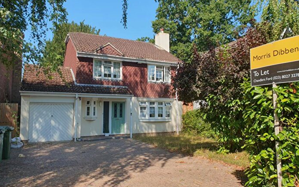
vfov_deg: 44.6
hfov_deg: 66.5
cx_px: 151
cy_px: 94
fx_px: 228
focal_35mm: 28
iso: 50
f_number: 2.4
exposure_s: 1/730
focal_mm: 4.32
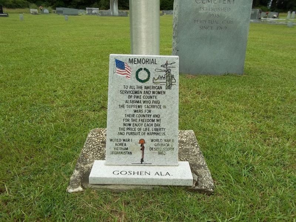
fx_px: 274
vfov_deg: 44.2
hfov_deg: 56.8
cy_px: 111
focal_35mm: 32
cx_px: 148
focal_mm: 5.7
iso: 80
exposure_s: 1/320
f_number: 5.5
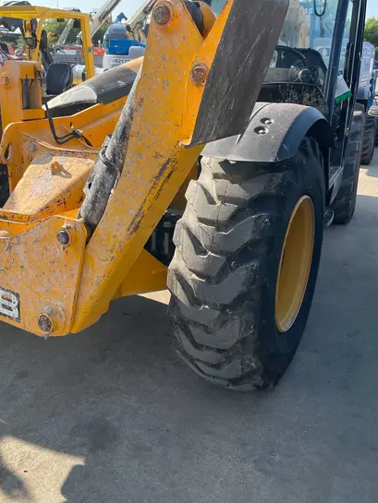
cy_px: 210
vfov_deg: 52.4
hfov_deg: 40.7
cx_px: 184
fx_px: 509
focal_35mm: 35
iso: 32
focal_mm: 4.2
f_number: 1.6
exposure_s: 1/972
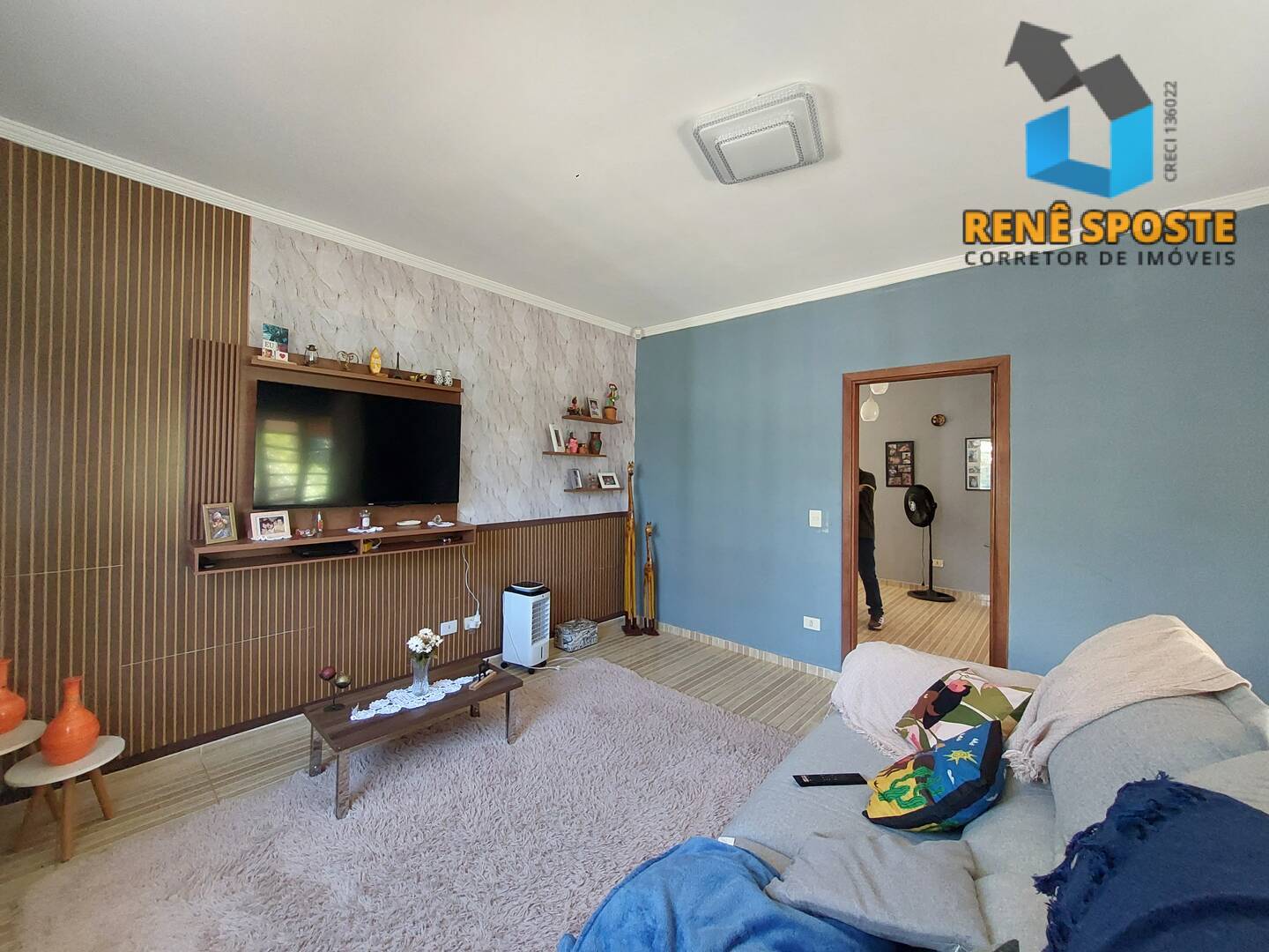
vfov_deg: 89.9
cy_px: 476
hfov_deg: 106.2
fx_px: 477
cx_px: 634
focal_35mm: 13
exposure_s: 1/60
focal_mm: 1.74
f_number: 2.2
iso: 320
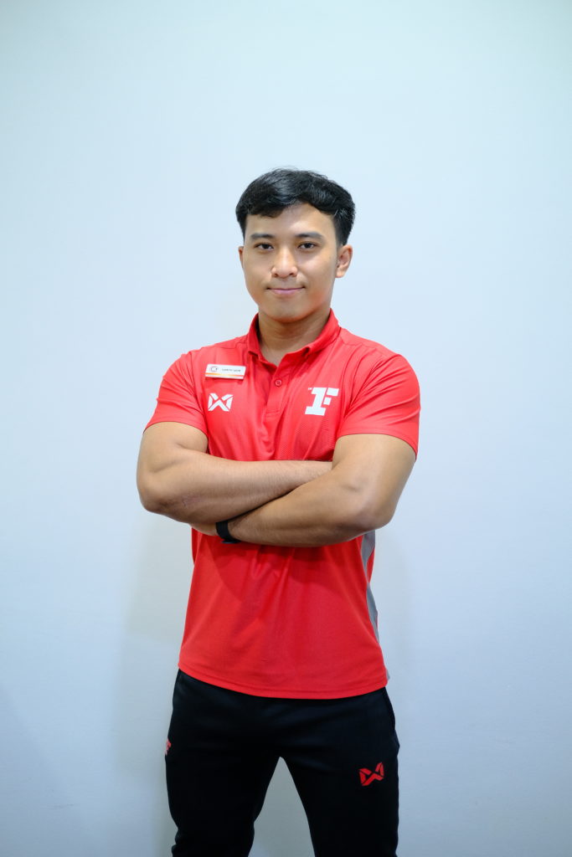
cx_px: 286
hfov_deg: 25.5
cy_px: 428
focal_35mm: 53
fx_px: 1263
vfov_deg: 37.5
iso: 800
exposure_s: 1/60
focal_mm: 35
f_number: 1.4
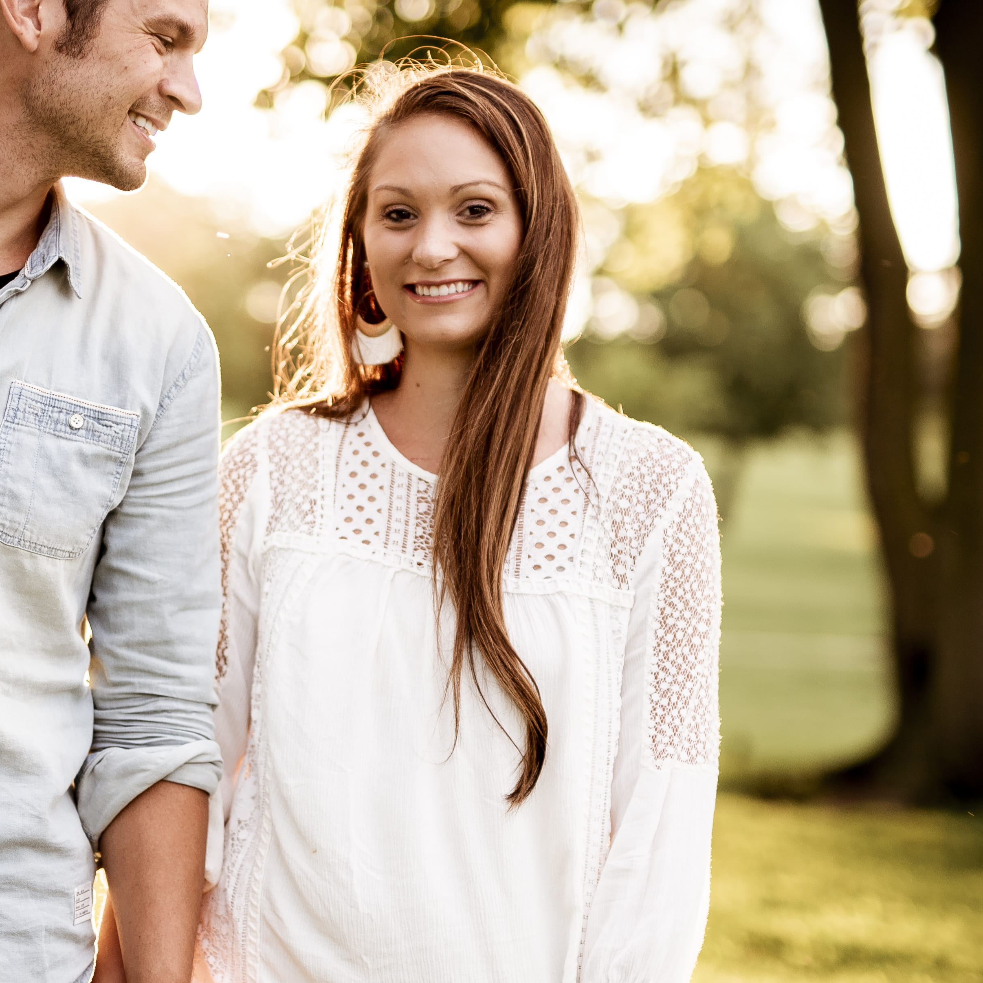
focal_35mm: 106
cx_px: 350
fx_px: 3406
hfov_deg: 16.4
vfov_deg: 16.4
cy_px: 511
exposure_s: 1/400
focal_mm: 50
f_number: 1.4
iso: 80
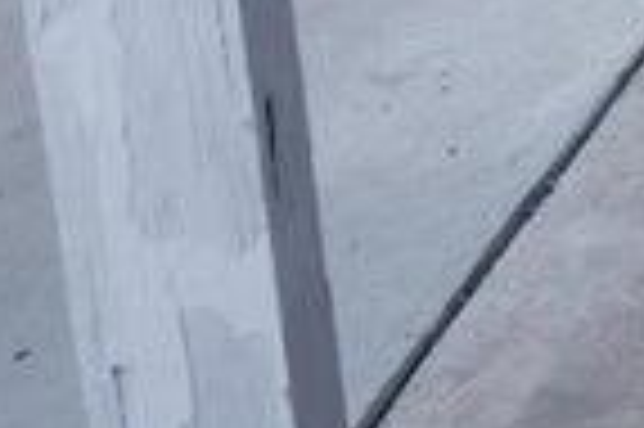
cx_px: 1779
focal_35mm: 94
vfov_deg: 11.8
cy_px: -595
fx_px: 1680
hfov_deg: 12.6
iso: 100
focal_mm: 14
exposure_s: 1/160
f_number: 4
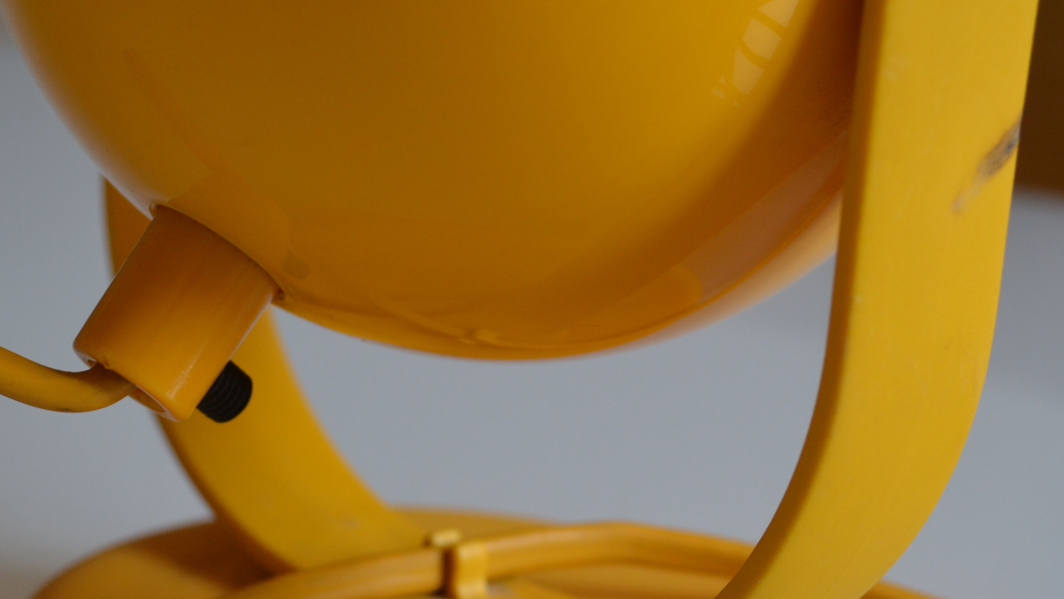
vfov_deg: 14.0
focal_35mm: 86
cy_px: 459
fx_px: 2421
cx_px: 468
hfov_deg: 24.8
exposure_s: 1/125
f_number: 5.6
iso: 320
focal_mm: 35
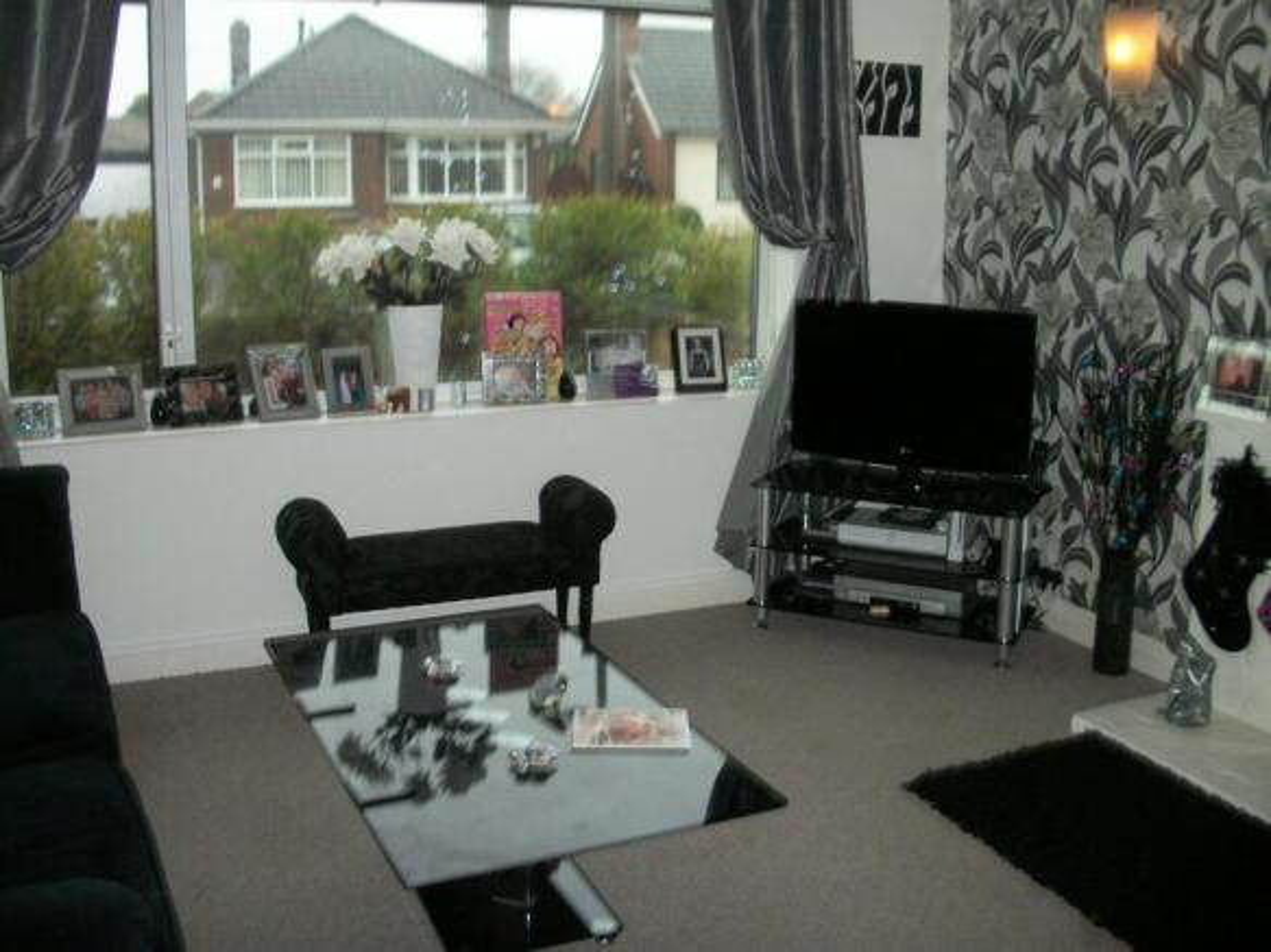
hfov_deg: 52.6
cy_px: 476
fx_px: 1285
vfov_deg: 40.7
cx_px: 636
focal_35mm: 35
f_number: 3.1
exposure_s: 1/30
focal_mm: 6.3
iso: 160
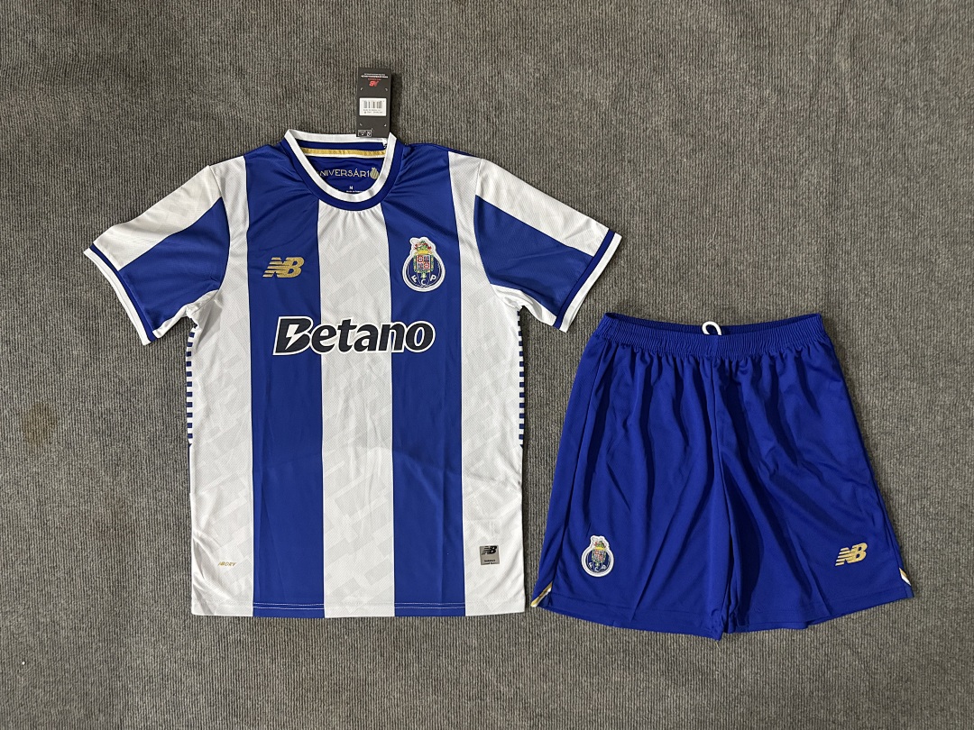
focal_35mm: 24
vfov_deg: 56.8
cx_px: 487
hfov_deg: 71.6
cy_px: 365
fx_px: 675
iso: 800
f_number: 1.78
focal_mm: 6.76
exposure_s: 1/59
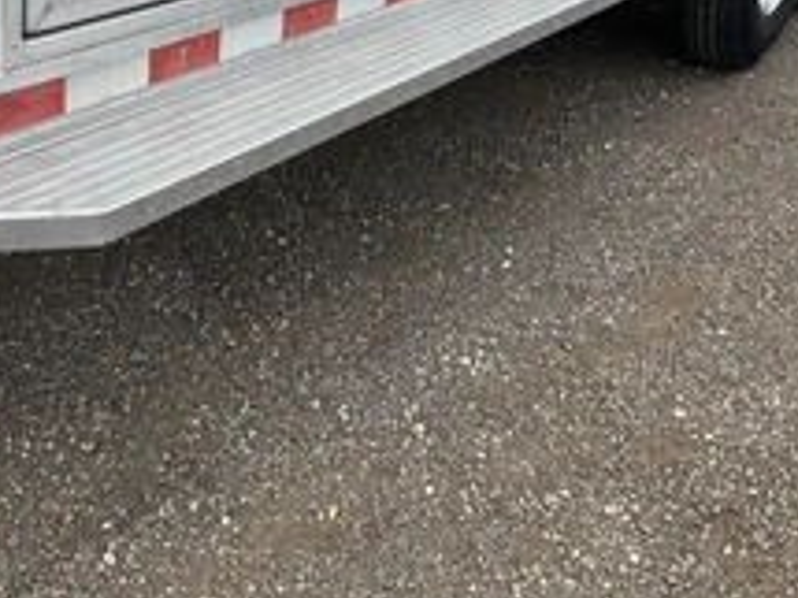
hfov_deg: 35.6
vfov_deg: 26.2
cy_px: 71
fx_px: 1244
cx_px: 397
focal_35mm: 54
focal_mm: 3
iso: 25
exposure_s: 1/1144
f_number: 1.8
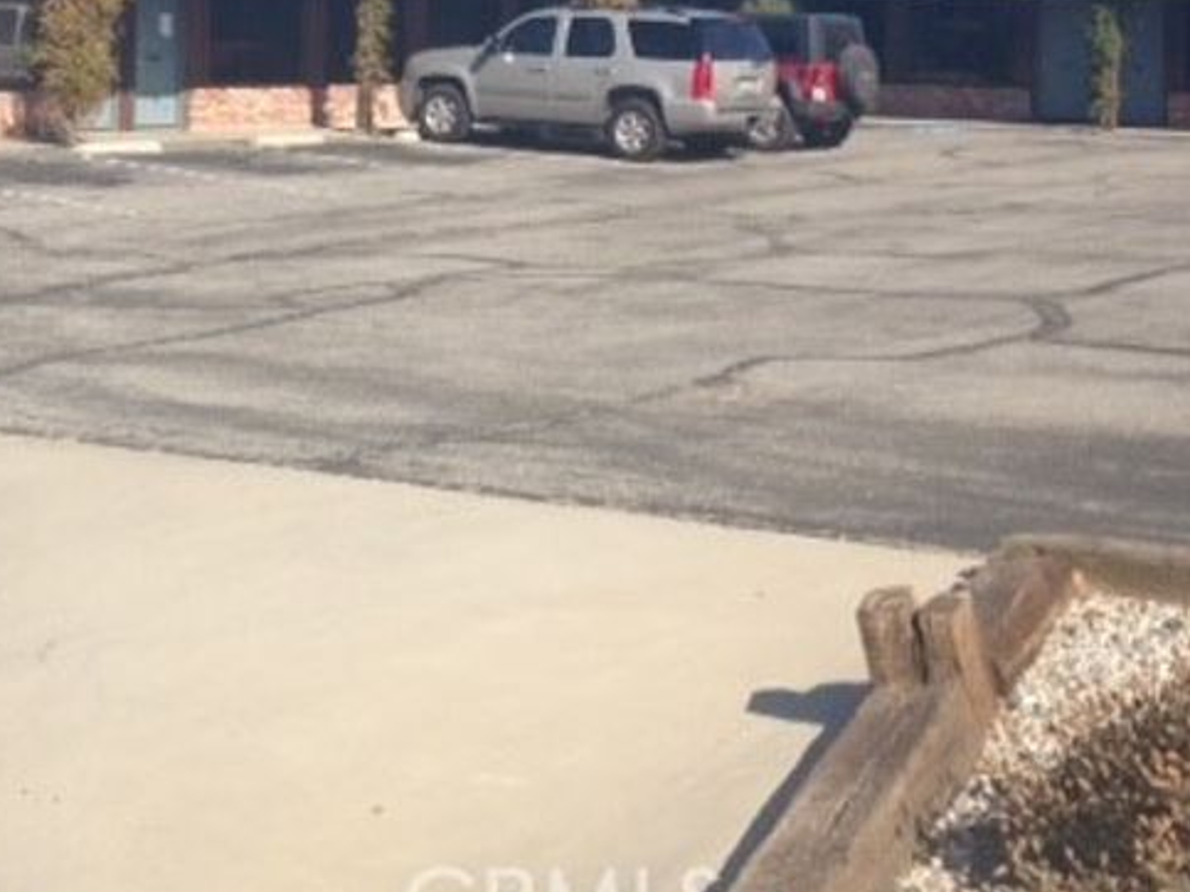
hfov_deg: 27.7
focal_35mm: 70
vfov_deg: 20.4
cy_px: 12
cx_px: 480
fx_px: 2406
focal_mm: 4.13
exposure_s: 1/1748
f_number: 2.4
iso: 50
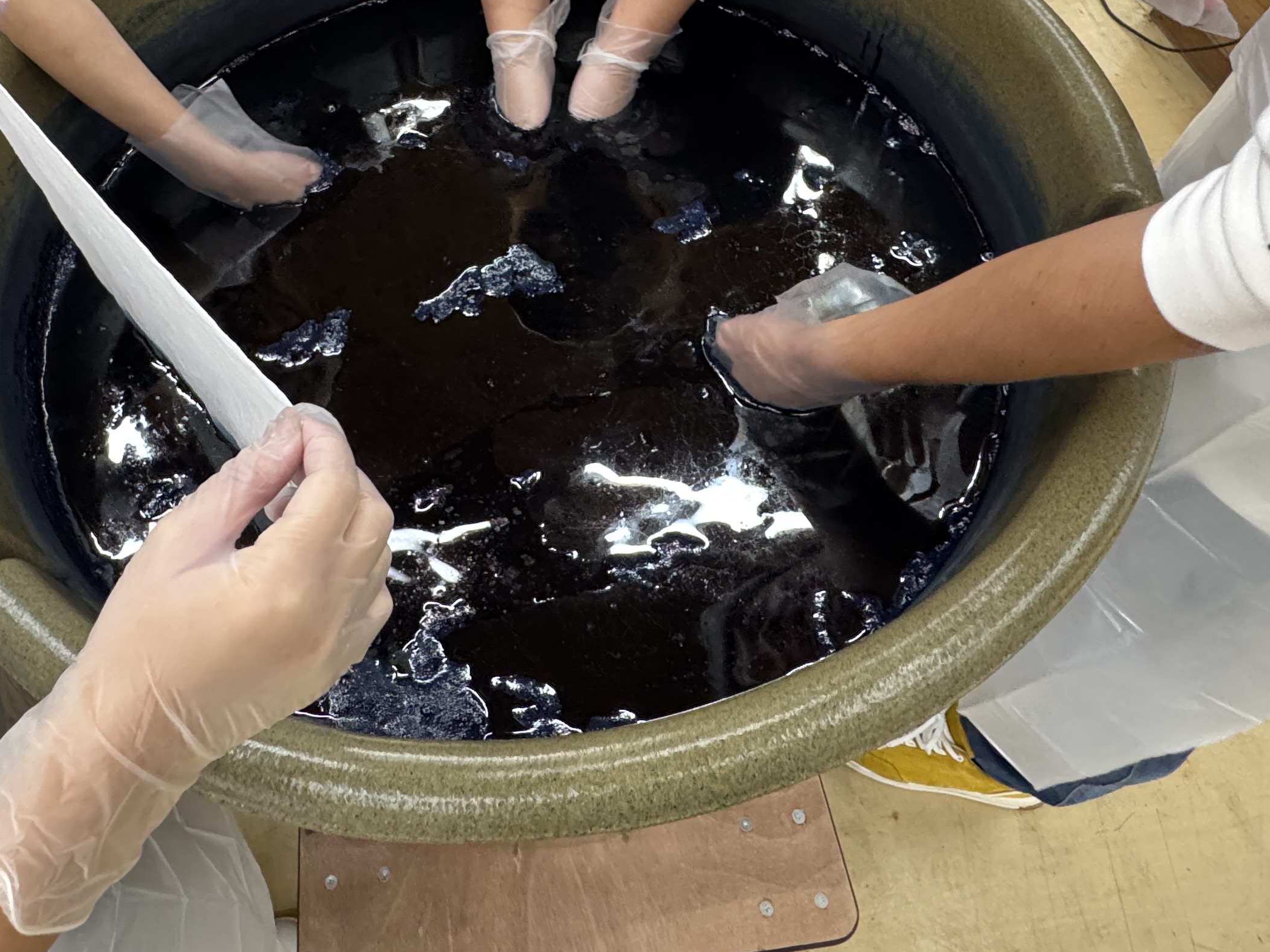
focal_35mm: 27
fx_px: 991
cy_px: 245
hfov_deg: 64.6
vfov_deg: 49.4
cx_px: 494
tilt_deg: -51.9
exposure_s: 1/60
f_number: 2.2
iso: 500
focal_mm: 2.22
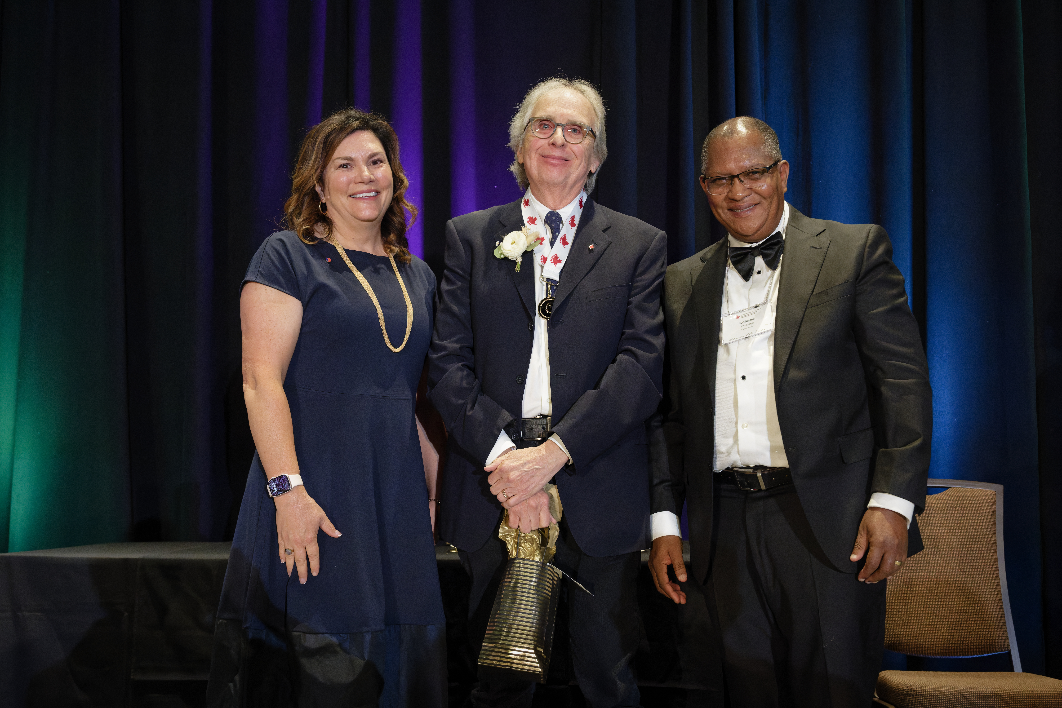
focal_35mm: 34
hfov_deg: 55.1
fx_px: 1018
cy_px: 354
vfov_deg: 38.4
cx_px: 531
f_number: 4
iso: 8000
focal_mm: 34.5
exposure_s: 1/160
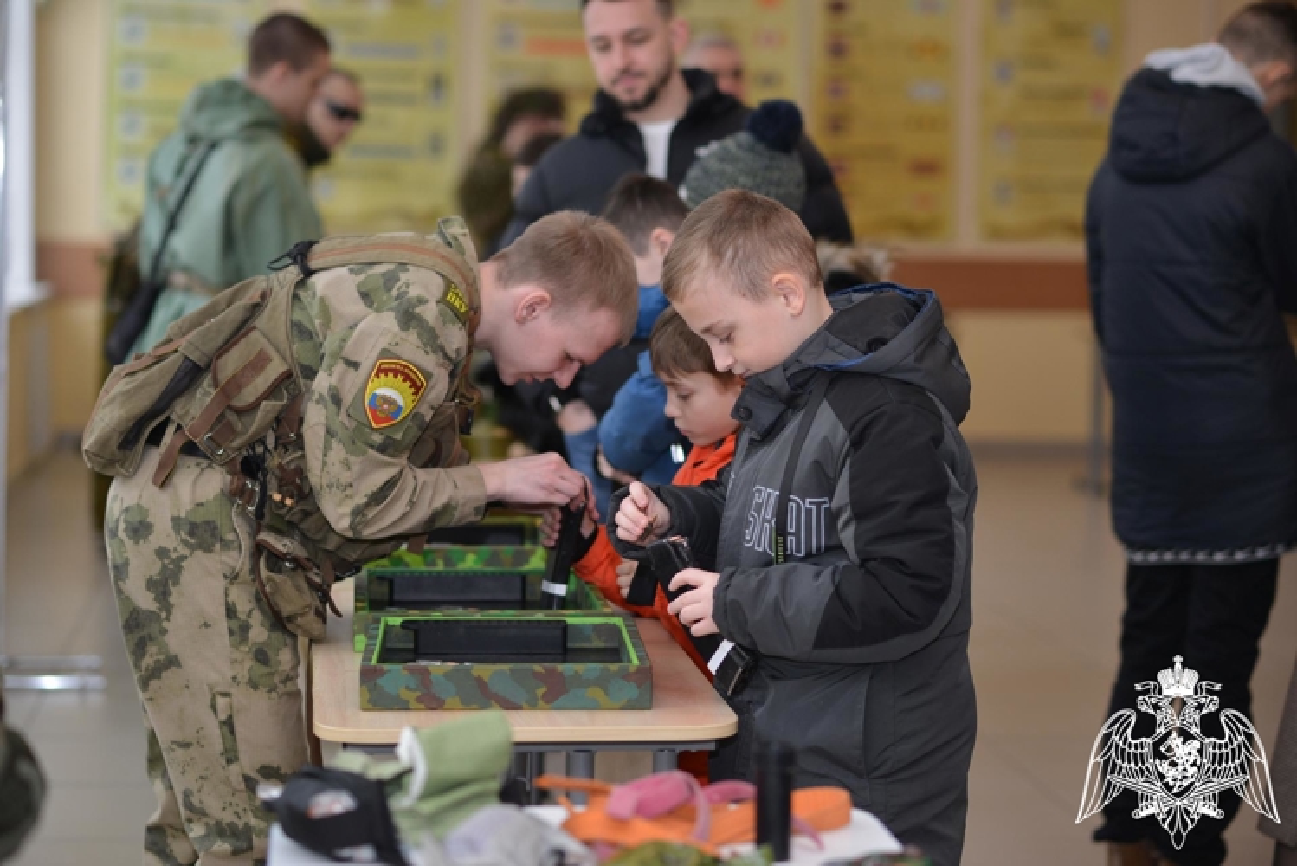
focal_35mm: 85
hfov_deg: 23.9
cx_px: 648
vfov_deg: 16.1
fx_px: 3063
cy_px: 433
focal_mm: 85
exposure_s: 1/250
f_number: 2.2
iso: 320
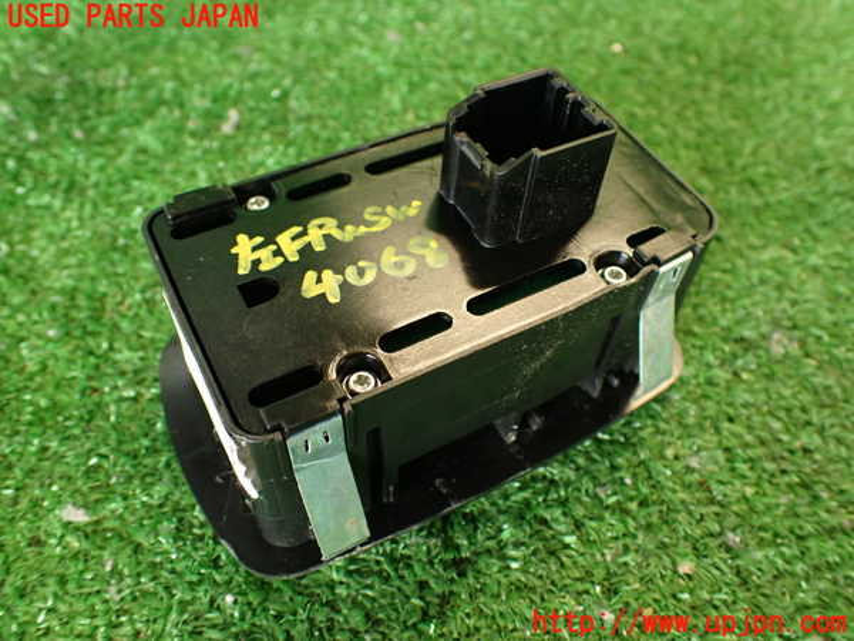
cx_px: 427
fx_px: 740
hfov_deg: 60.0
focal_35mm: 30
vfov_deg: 46.8
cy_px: 320
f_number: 2.3
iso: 250
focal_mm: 5.4
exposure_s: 1/30
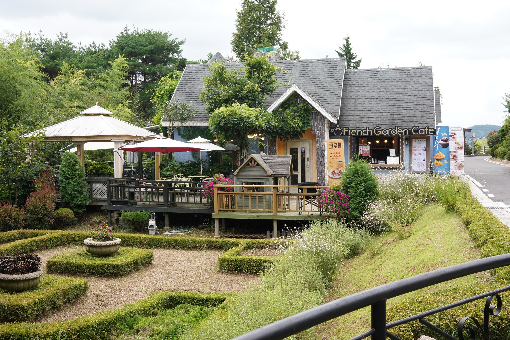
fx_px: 496
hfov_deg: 54.4
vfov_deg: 37.9
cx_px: 255
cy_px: 170
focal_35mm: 35
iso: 400
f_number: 13
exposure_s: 1/100
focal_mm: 35
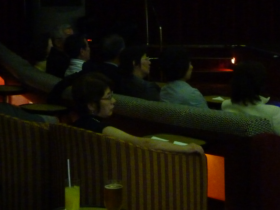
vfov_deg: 14.0
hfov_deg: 18.5
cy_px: 105
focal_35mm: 106
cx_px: 140
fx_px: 857
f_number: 3.9
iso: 800
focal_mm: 9.7
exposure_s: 1/8
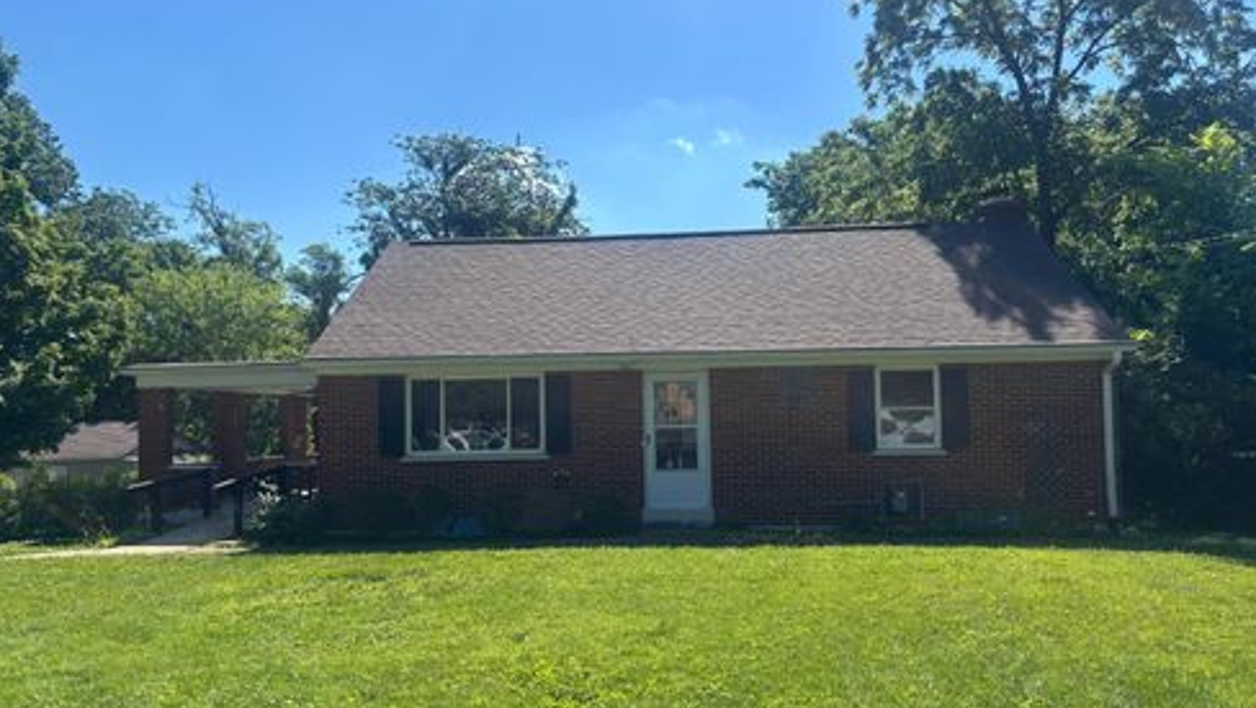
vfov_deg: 40.2
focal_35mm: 29
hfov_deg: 66.0
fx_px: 966
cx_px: 620
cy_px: 375
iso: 50
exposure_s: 1/3205
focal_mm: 5.96
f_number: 1.6
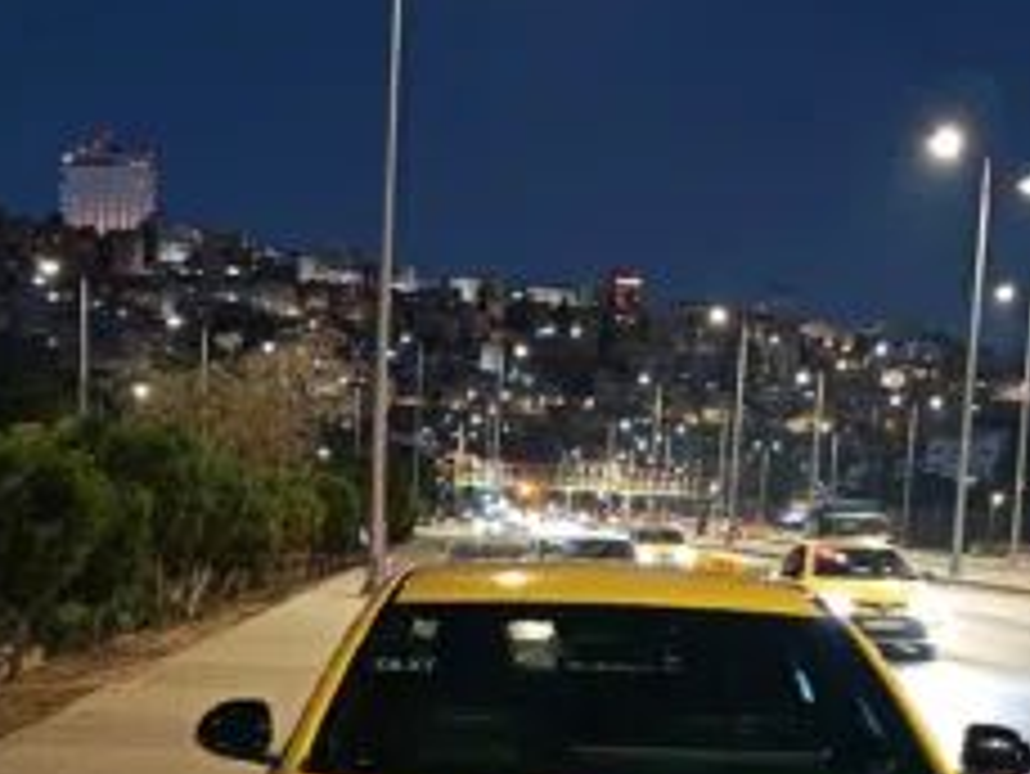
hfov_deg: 28.9
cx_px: 598
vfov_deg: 21.5
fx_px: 1995
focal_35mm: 67
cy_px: 698
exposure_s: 1/24
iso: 5160
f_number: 1.75
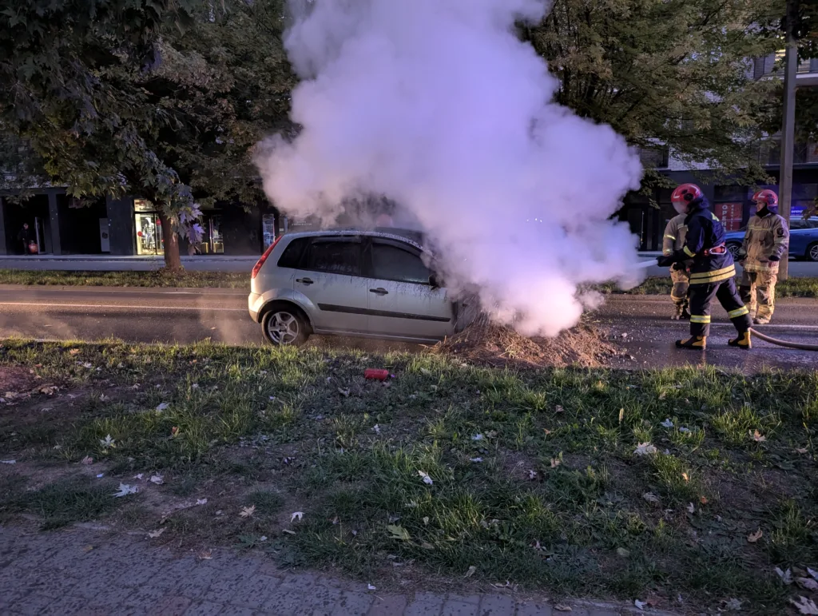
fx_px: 568
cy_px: 308
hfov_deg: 71.5
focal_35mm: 24
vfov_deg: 56.9
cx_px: 409
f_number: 1.68
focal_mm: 6.9
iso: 1340
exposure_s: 1/40.9
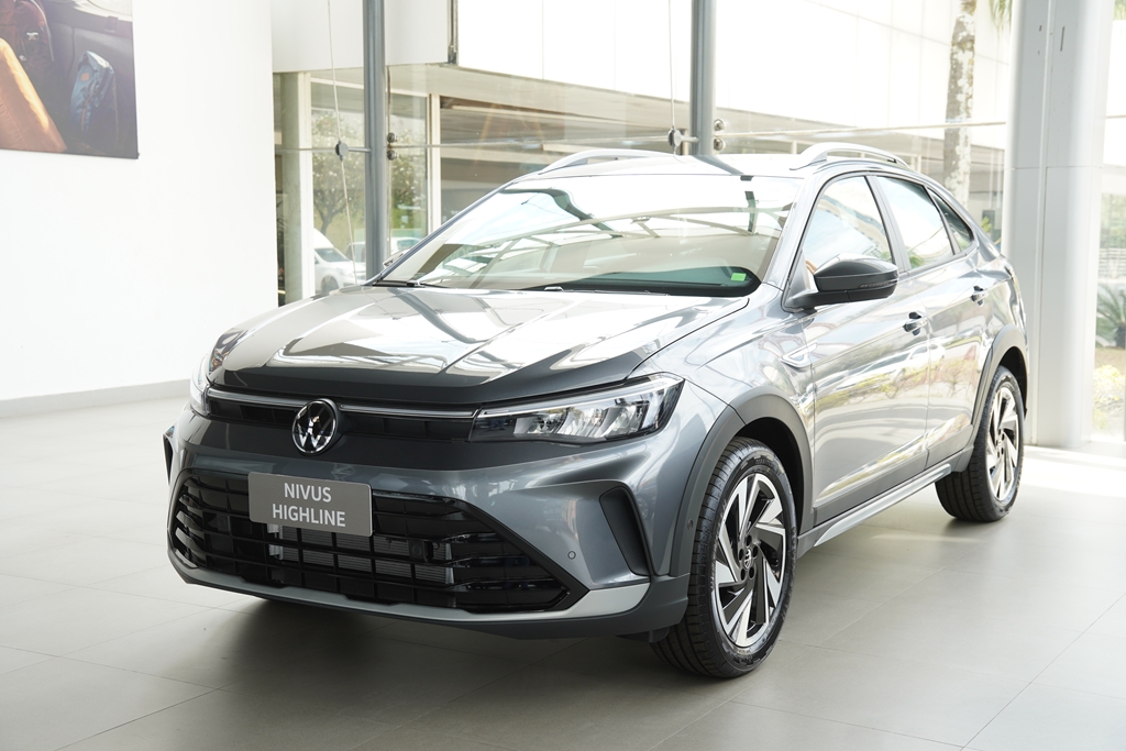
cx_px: 563
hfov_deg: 42.3
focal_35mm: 46
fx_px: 1455
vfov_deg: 29.0
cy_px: 376
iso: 160
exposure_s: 1/100
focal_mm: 31
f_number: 4
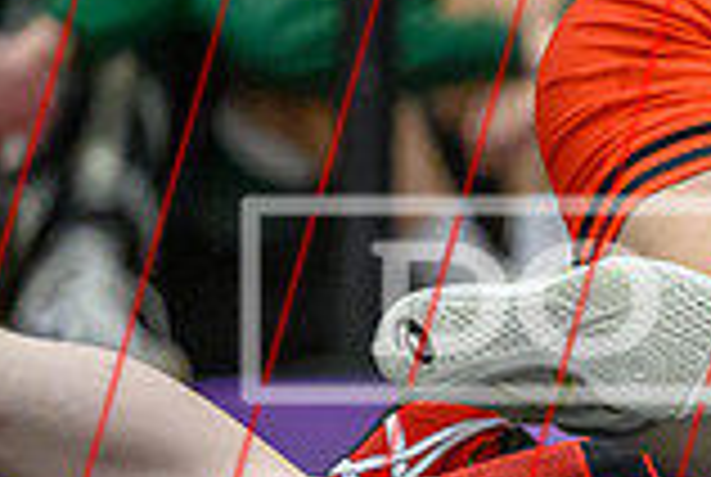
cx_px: 1274
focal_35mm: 695
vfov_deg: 2.0
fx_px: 13752
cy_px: 512
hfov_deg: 2.9
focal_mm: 150
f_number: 2.8
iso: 8000
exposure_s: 1/800
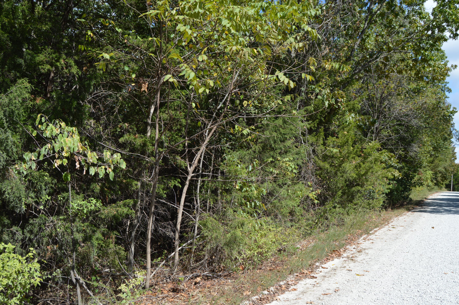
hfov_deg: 62.0
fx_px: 382
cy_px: 152
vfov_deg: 43.5
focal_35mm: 30
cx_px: 230
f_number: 7.1
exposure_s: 1/250
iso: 100
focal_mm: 20
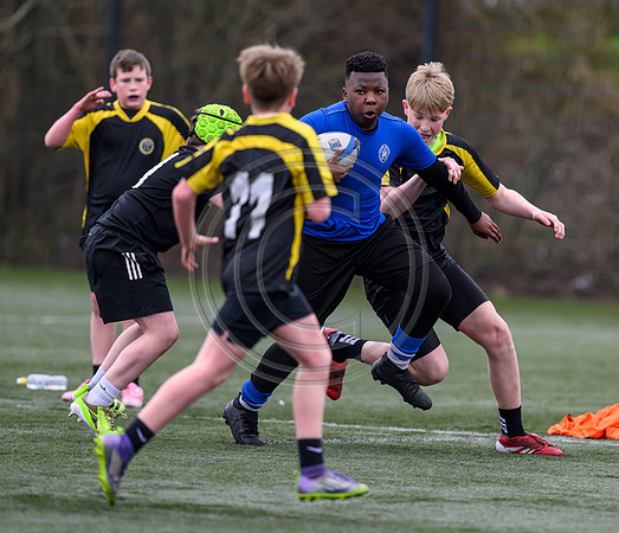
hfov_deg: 3.5
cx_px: 359
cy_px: 248
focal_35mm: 541
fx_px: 10205
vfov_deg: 3.0
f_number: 3.5
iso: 500
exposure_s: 1/1600
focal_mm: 400
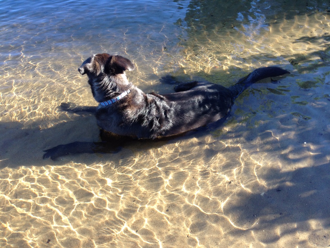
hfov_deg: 55.4
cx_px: 165
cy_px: 124
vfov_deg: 42.9
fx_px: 315
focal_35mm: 33
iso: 50
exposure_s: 1/120
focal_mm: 4.13
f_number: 2.4
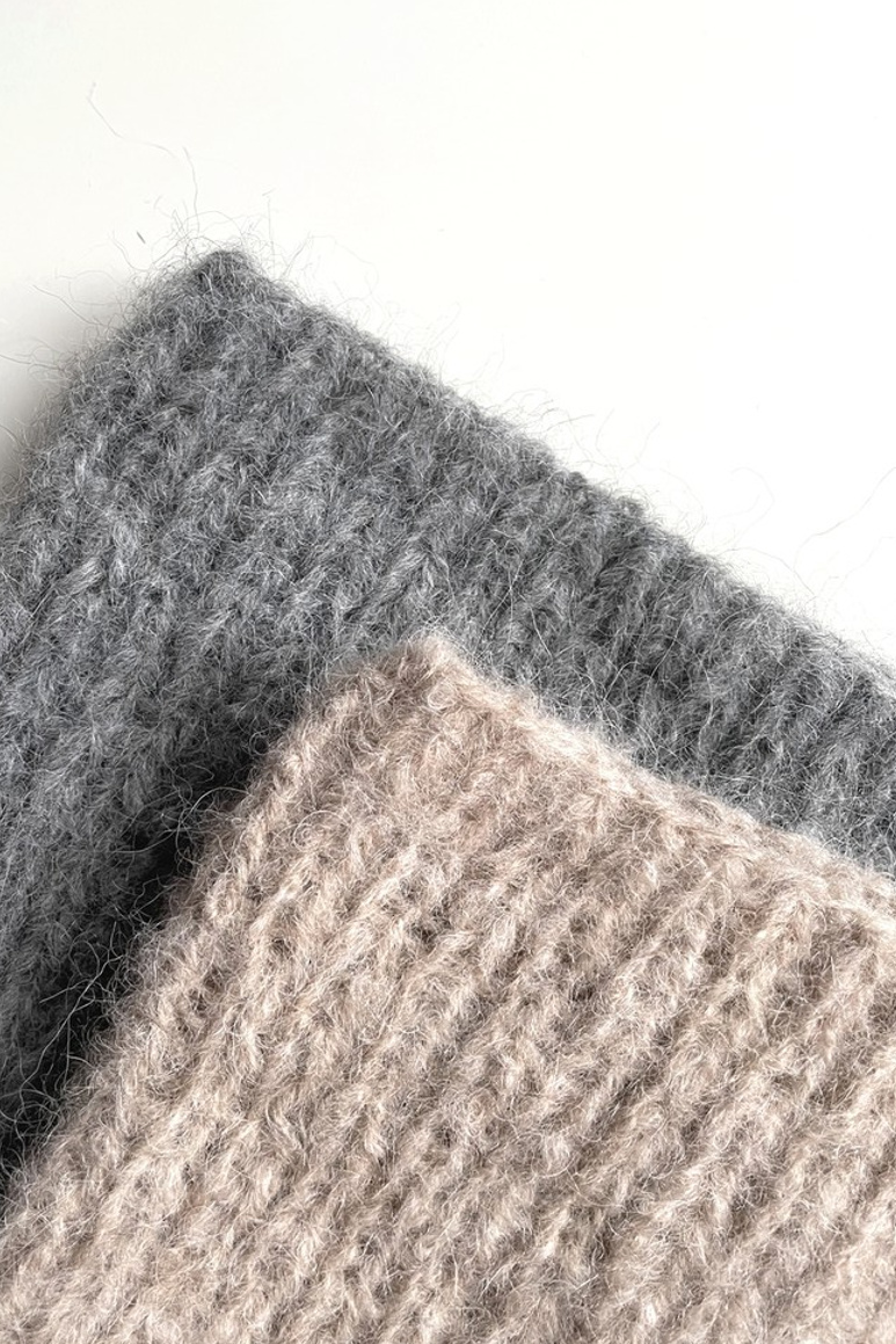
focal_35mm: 28
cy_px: 667
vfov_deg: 65.5
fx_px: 1045
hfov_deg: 46.3
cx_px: 384
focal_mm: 4.2
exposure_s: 1/93
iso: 125
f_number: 1.6
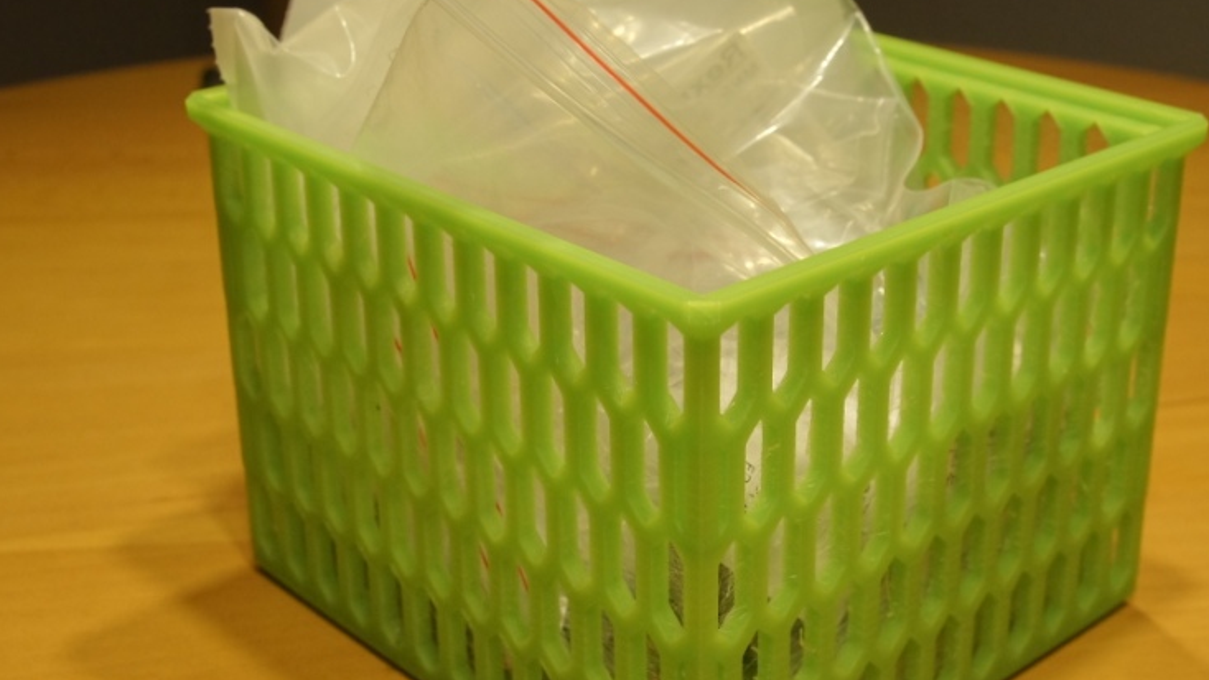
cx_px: 718
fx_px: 1755
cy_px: 325
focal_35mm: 55
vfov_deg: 21.9
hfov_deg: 37.9
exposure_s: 1/80
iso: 1600
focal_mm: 25
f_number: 5.6
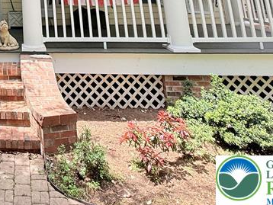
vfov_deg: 27.4
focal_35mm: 40
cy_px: -86
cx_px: -19
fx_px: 316
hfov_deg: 39.3
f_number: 2.2
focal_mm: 2.22
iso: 64
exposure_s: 1/280
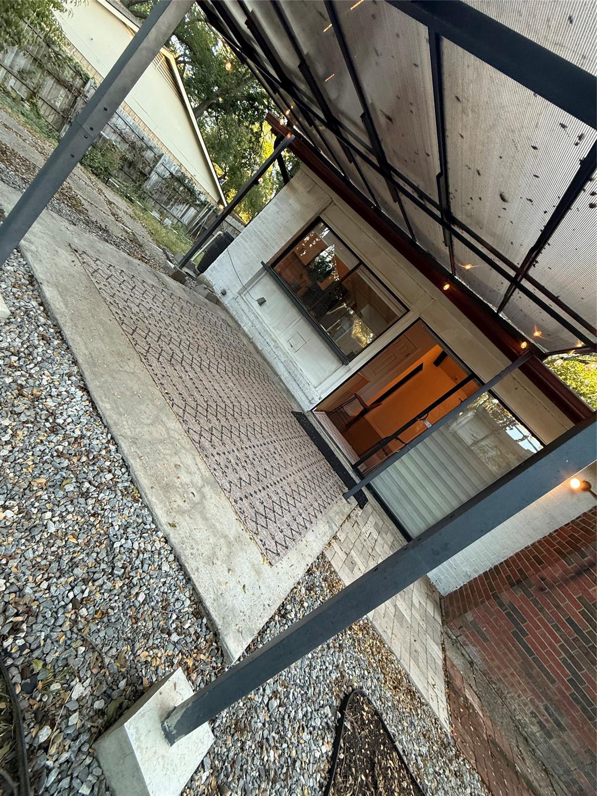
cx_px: 298
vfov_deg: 102.1
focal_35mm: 14
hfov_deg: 85.7
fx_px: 322
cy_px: 398
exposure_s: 1/120
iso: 160
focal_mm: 2.22
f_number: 2.2
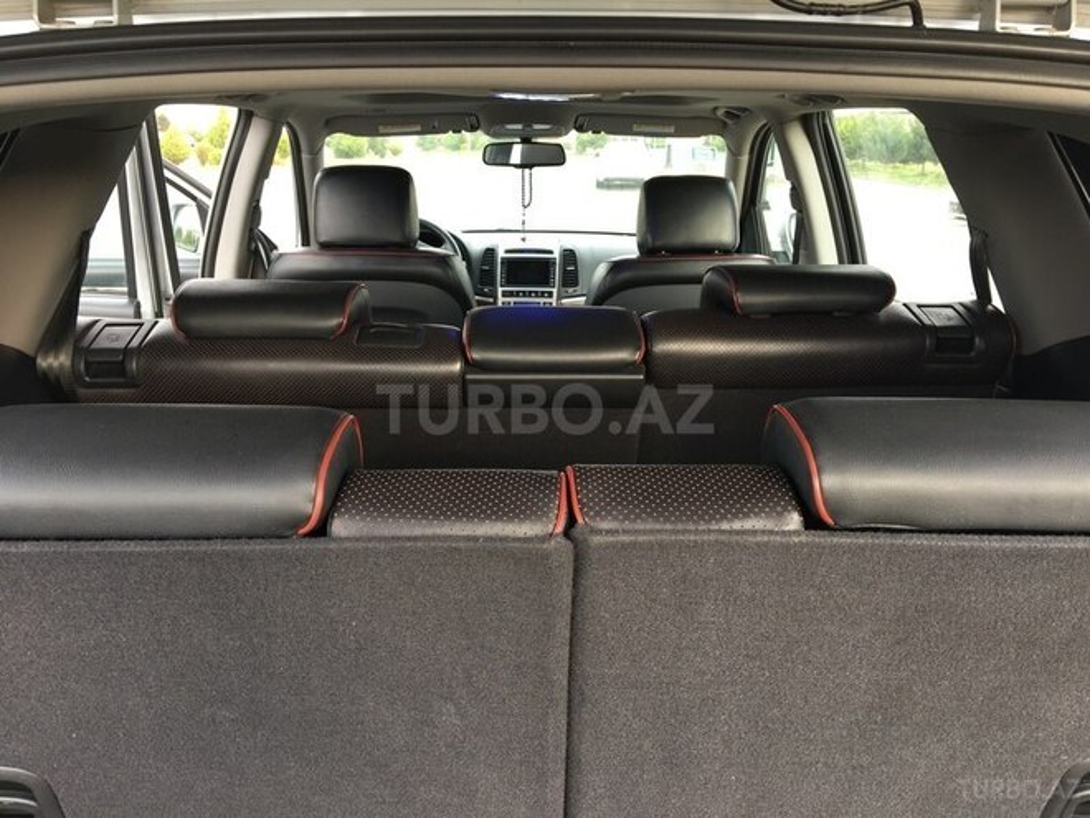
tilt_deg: -18.2
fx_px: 913
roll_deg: +0.3
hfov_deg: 61.7
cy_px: 409
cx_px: 545
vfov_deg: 48.2
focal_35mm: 29
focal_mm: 4.15
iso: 25
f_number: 2.2
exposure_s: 1/50
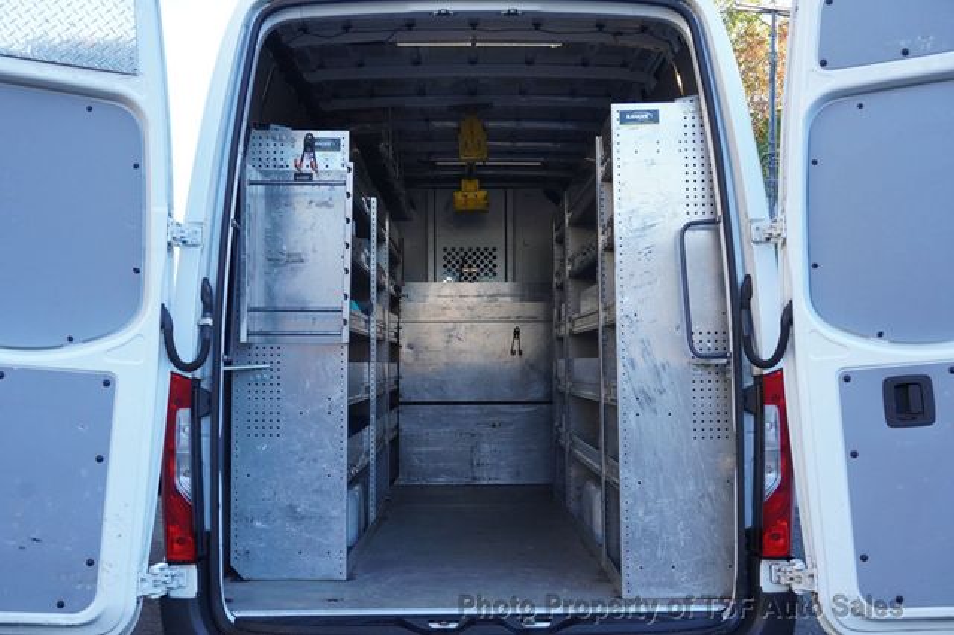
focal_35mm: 50
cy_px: 318
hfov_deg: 40.0
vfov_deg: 27.2
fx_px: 1311
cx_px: 477
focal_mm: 33
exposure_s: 1/250
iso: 1250
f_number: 9
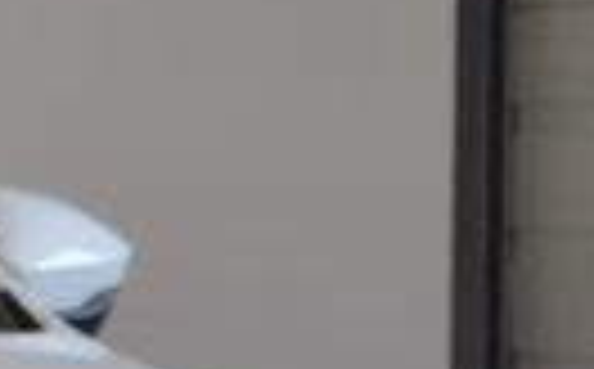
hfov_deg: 3.6
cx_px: -891
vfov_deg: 2.3
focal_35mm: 574
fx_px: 9276
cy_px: 698
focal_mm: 62
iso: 1100
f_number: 5.3
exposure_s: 1/60
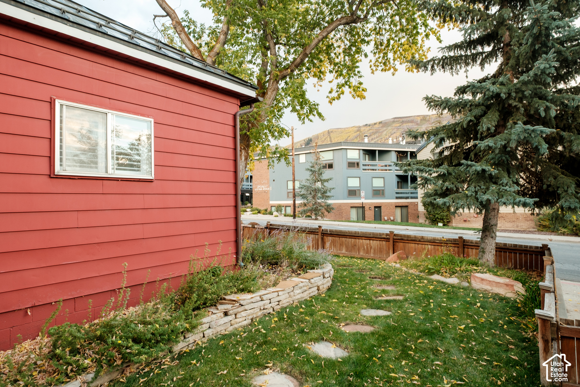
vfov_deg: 62.3
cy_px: 197
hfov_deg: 84.3
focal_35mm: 20
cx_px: 274
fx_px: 320
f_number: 6.4
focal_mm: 12
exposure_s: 1/15
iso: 400
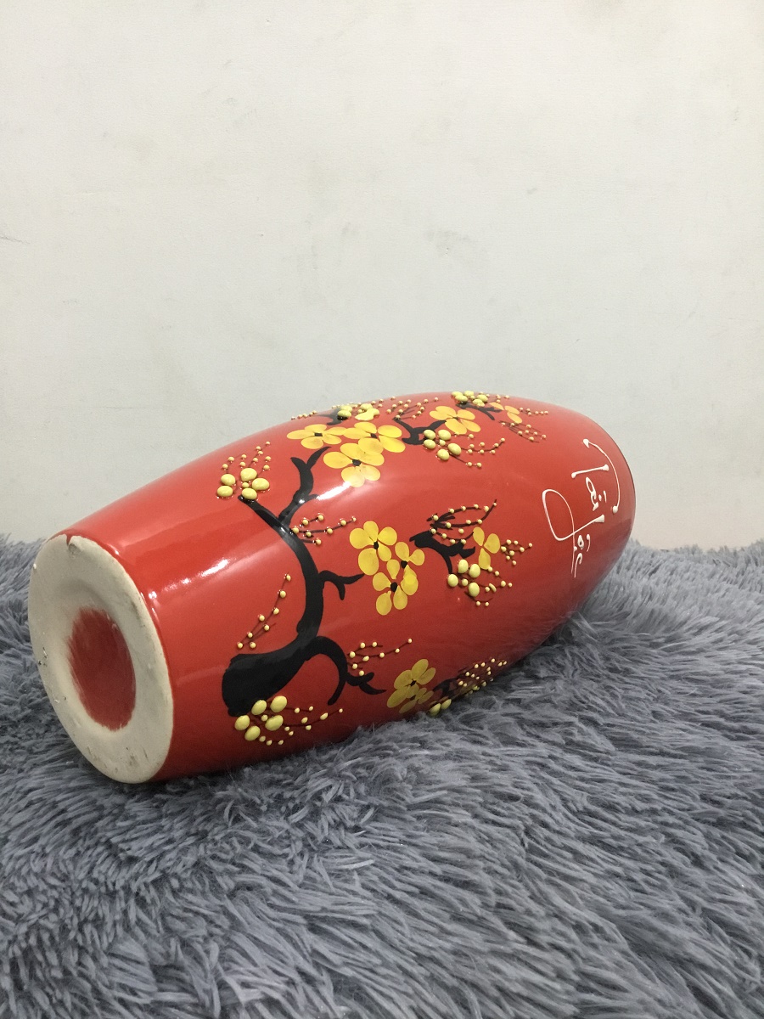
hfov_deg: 45.4
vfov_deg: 58.4
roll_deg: +1.5
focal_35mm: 31
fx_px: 912
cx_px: 382
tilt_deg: -11.5
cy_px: 510
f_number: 2.4
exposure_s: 1/33
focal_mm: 3.3
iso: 160
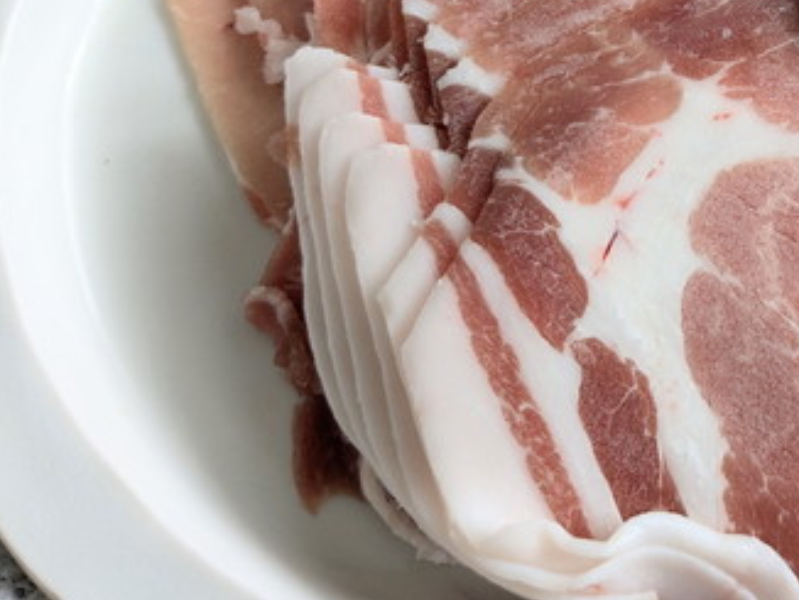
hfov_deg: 33.4
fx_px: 1224
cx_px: 779
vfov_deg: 26.9
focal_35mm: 53
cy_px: 103
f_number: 1.73
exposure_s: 1/120
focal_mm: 4.38
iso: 66
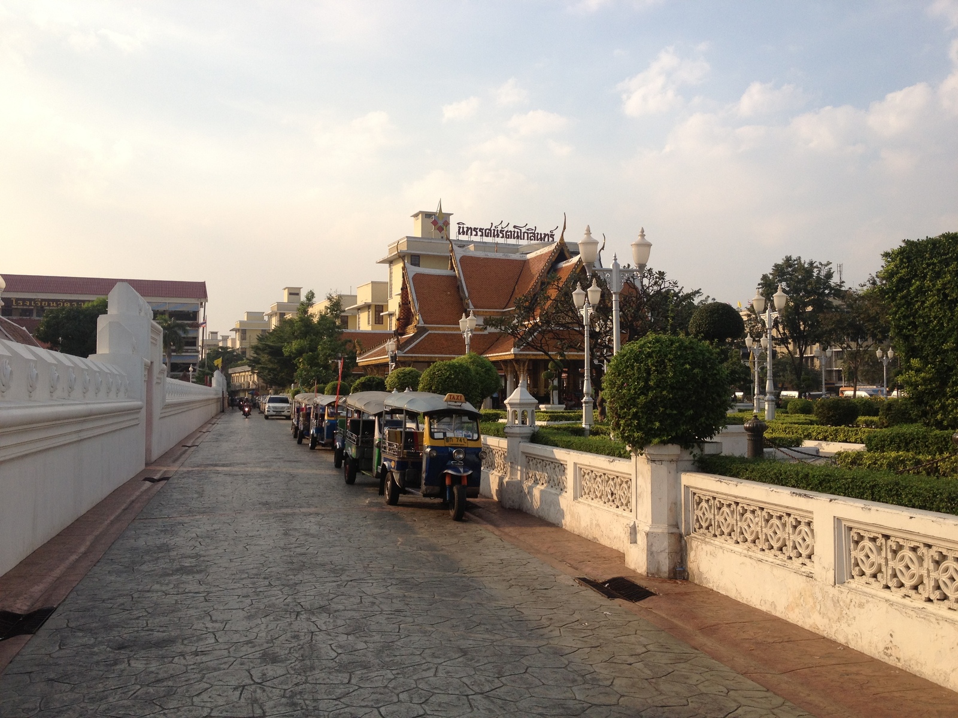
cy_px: 359
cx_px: 479
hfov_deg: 52.6
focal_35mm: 35
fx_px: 969
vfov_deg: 40.7
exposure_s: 1/1255
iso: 64
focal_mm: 4.28
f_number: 2.4
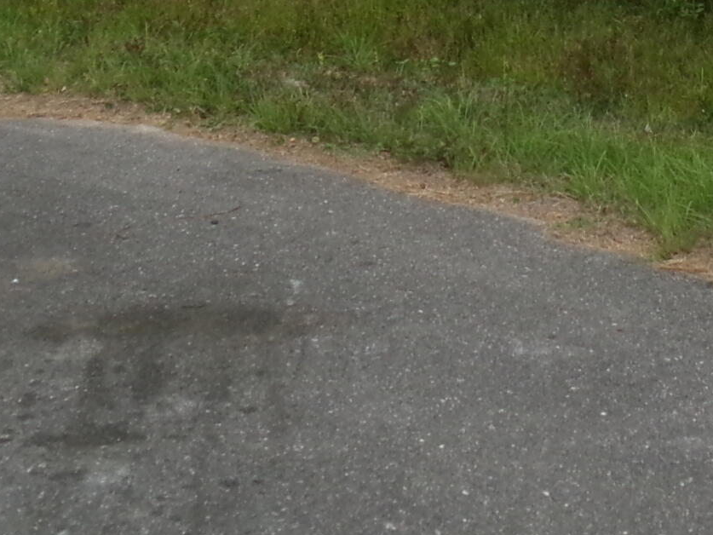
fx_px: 1772
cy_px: -406
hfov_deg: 22.4
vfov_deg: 15.1
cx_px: 578
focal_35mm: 86
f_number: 3.7
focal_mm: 4.3
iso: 200
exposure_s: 1/420
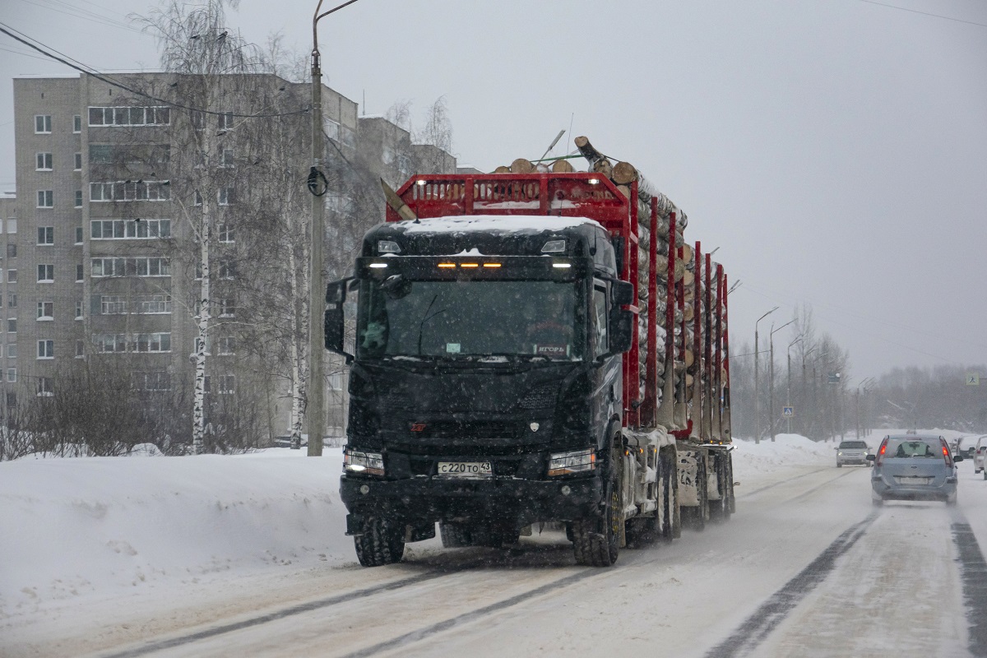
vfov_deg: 13.8
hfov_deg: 20.6
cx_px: 494
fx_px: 2714
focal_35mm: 99
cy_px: 329
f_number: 5.3
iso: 800
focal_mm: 66
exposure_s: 1/640
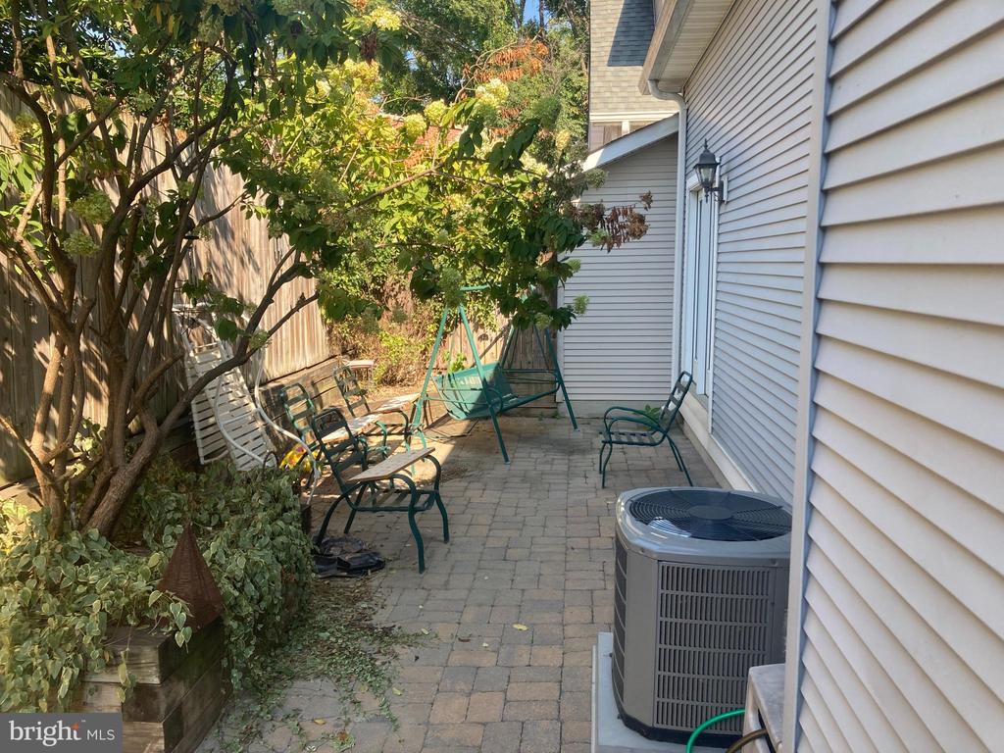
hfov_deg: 63.4
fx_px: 812
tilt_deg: -8.8
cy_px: 376
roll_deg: -0.4
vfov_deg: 49.7
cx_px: 502
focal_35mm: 28
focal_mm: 3.99
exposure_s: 1/343
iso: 20
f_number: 1.8
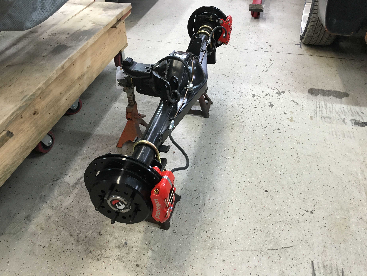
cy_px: 138
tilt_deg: -40.7
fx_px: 307
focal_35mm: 29
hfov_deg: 61.7
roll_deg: +1.3
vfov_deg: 48.2
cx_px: 184
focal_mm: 4.15
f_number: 2.2
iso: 100
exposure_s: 1/30
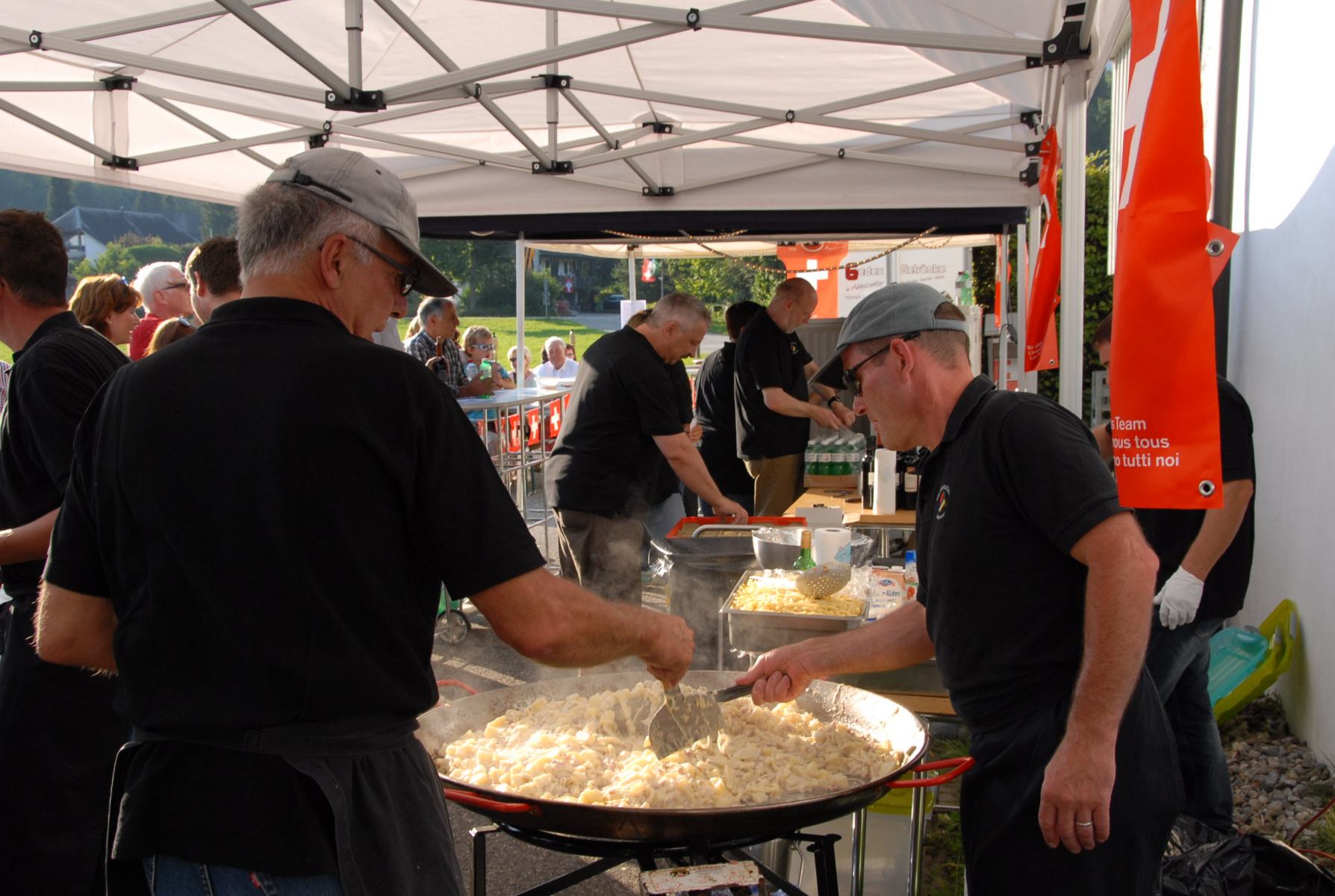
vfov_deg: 34.4
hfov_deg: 49.5
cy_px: 448
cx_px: 668
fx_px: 1449
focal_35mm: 39
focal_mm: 26
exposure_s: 1/125
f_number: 9
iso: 280
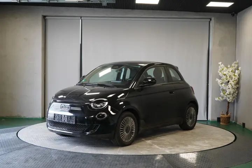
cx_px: 126
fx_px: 364
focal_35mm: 52
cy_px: 84
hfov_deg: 38.2
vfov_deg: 26.0
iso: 2000
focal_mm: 52
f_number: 5
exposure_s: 1/160
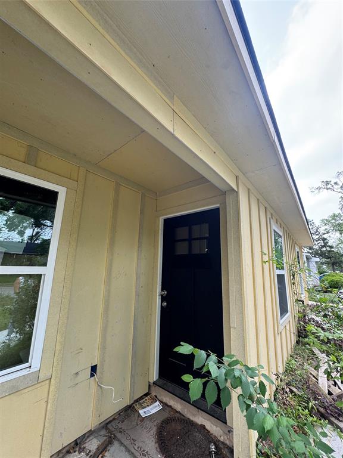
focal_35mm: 14
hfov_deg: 85.7
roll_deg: -1.5
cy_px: 229
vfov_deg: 102.1
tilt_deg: +12.2
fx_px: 185
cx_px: 172
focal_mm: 2.22
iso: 40
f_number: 2.2
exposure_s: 1/116
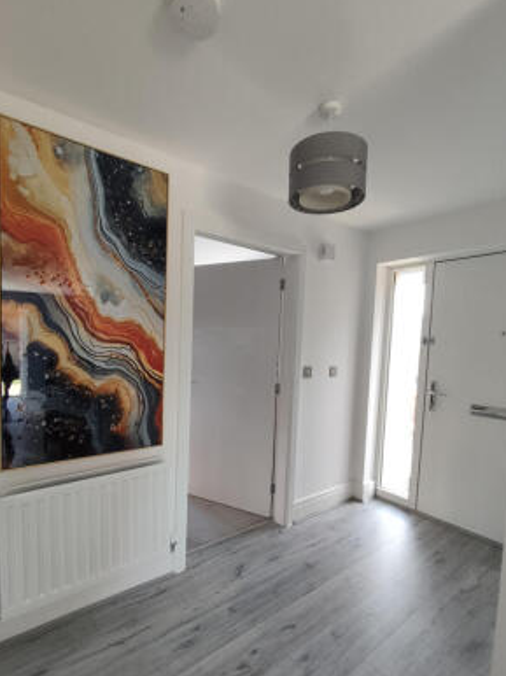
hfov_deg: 74.5
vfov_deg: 90.7
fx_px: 332
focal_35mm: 17
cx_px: 229
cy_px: 374
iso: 250
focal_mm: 1.65
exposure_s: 1/100
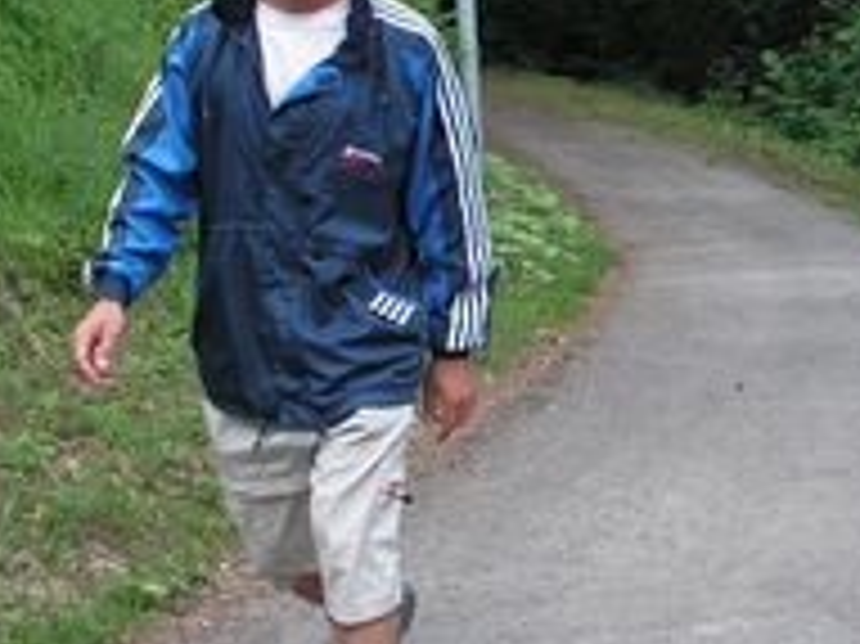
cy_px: 302
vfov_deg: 17.3
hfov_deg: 23.0
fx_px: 2110
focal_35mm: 85
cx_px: 495
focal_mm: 6
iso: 50
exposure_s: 1/100
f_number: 3.2
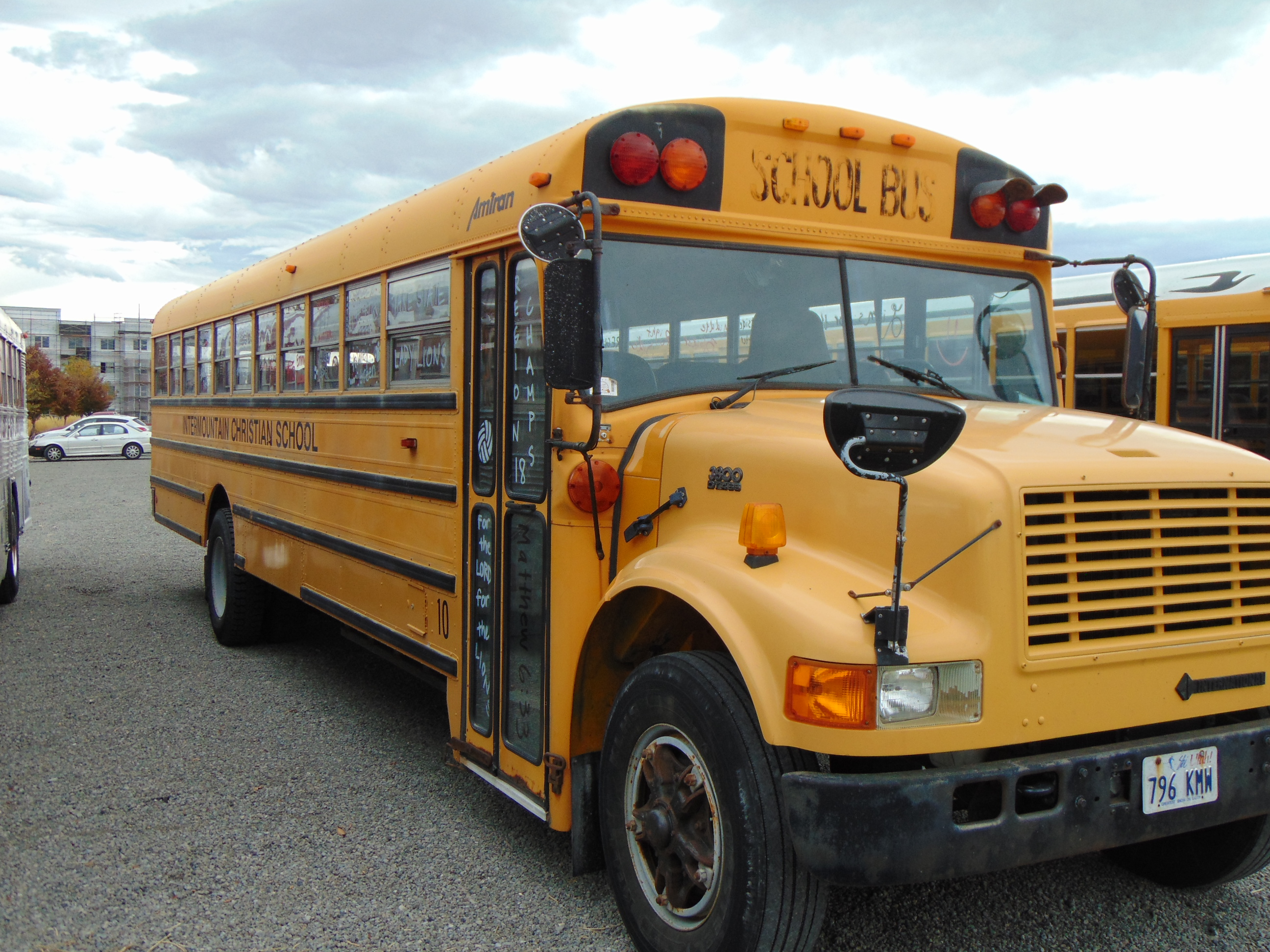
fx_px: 1284
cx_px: 635
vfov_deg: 40.7
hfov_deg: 52.6
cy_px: 476
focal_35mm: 35
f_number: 3.2
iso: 80
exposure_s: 1/400
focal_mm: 6.3
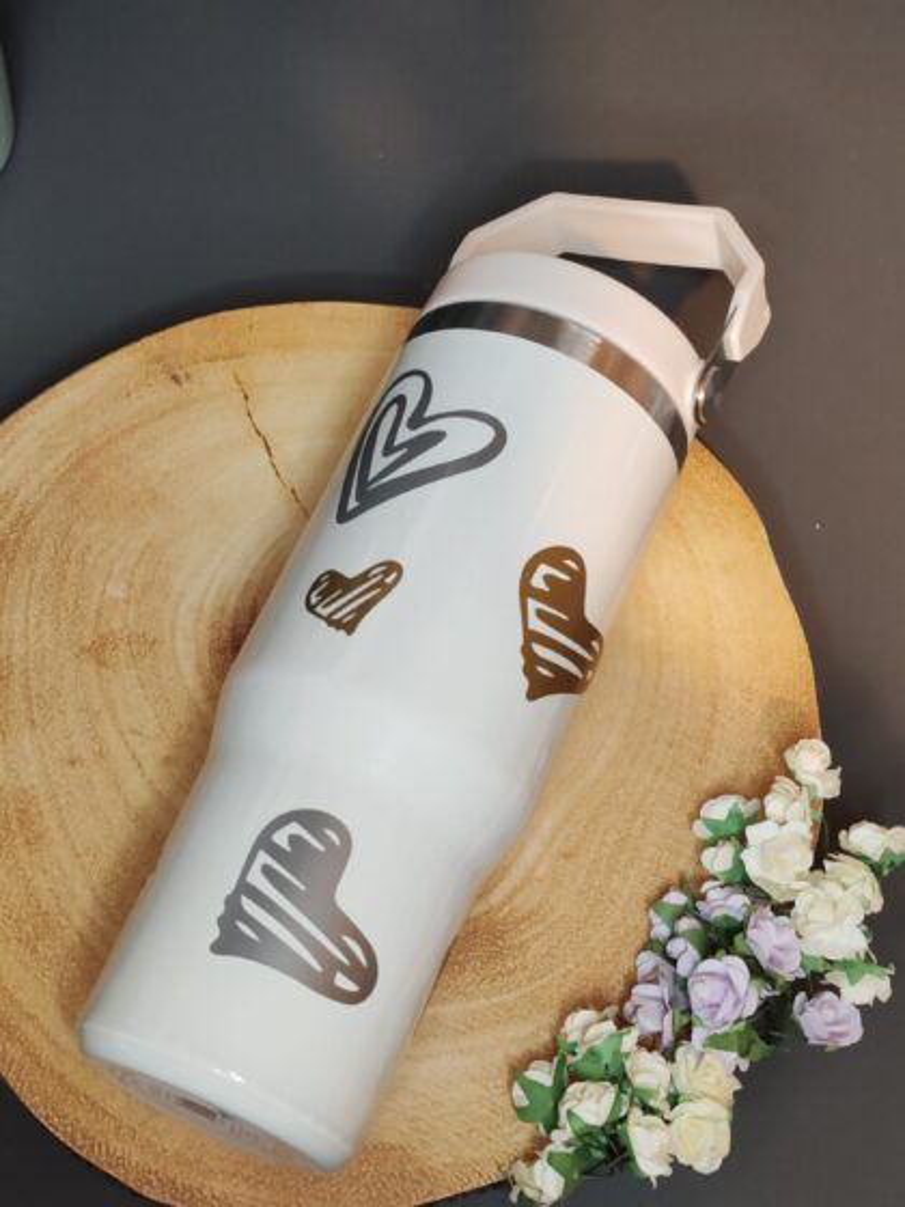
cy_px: 604
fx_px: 1882
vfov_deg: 35.5
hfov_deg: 27.0
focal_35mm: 54
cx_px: 452
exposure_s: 1/50
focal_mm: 6.12
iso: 1600
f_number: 1.9
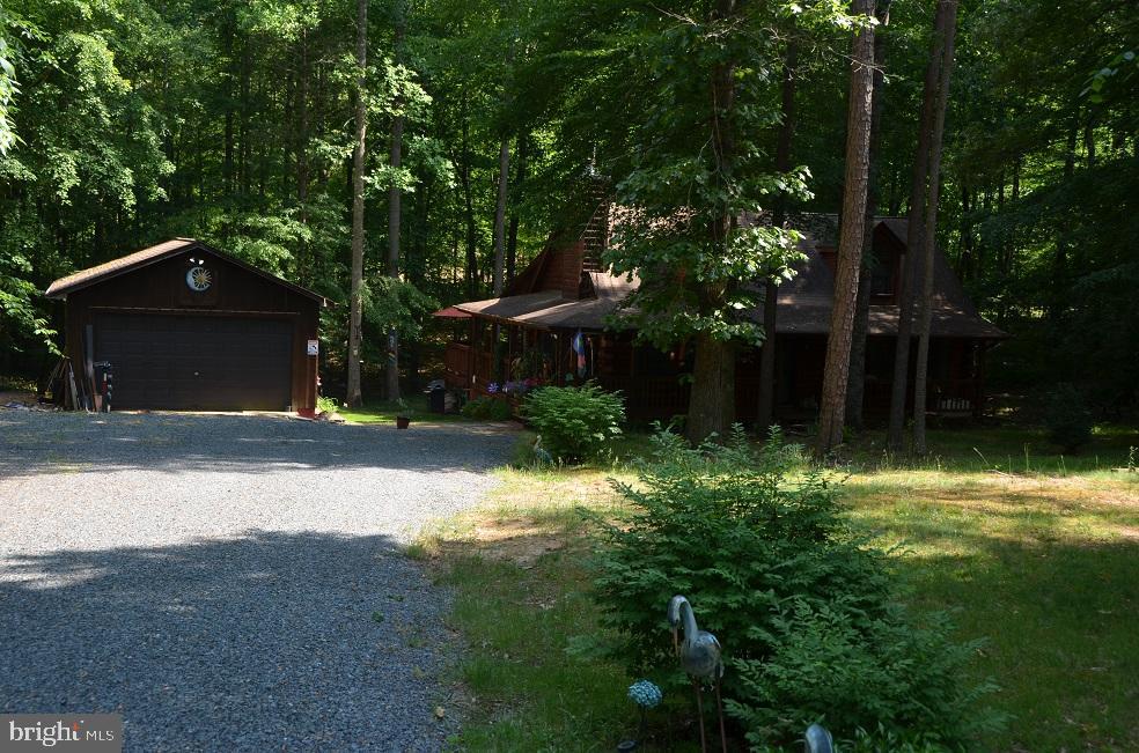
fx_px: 1468
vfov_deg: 28.8
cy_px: 376
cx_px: 570
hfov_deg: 42.4
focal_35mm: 46
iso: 200
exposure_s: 1/160
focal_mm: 31
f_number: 6.3
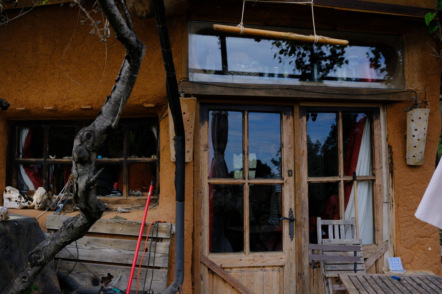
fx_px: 430
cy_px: 147
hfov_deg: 54.4
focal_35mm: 35
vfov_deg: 37.9
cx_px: 221
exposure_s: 1/2000
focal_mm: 23
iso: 1250
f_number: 5
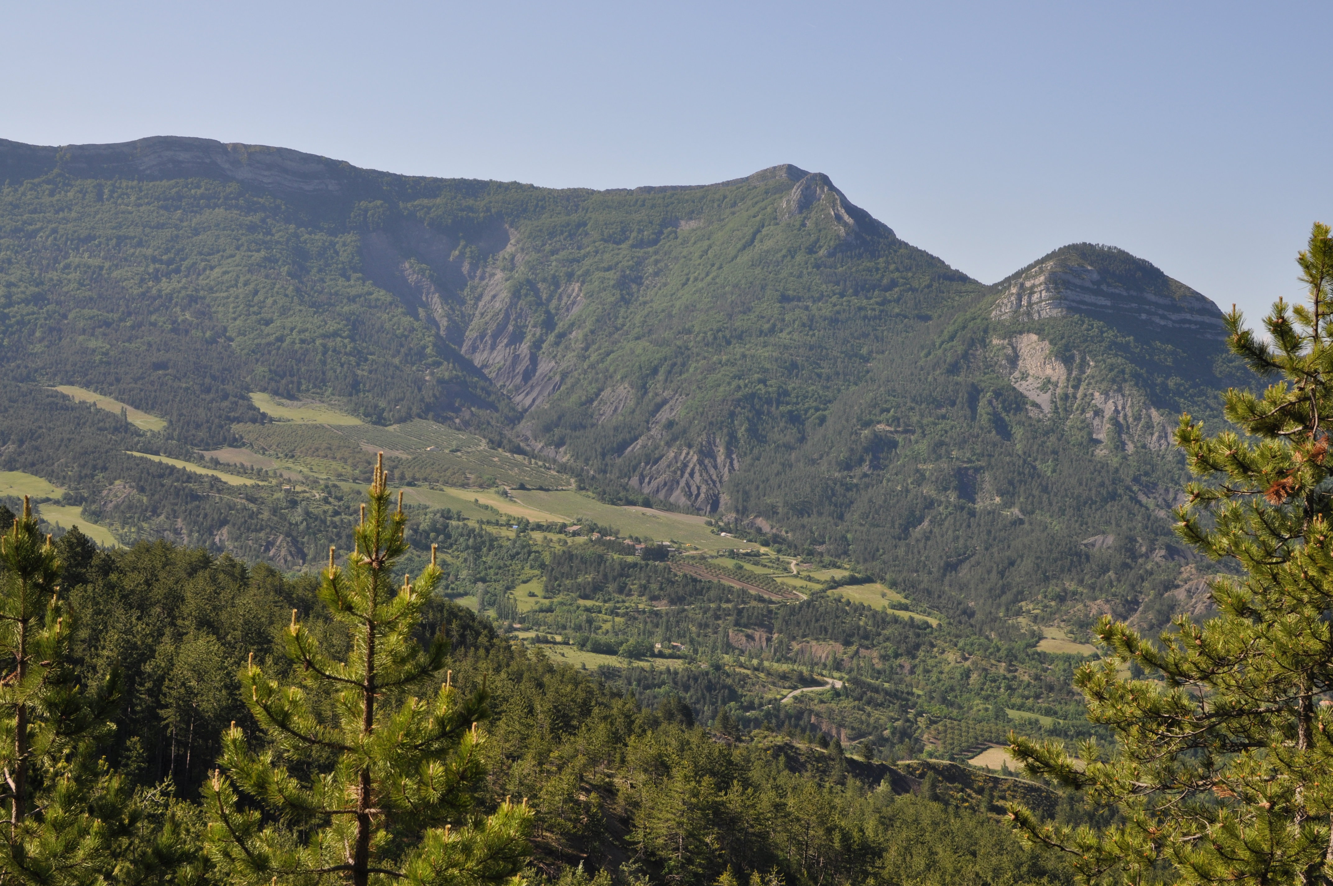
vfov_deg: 25.7
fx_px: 1942
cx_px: 666
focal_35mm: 52
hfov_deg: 37.9
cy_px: 443
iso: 200
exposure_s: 1/320
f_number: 9
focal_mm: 35
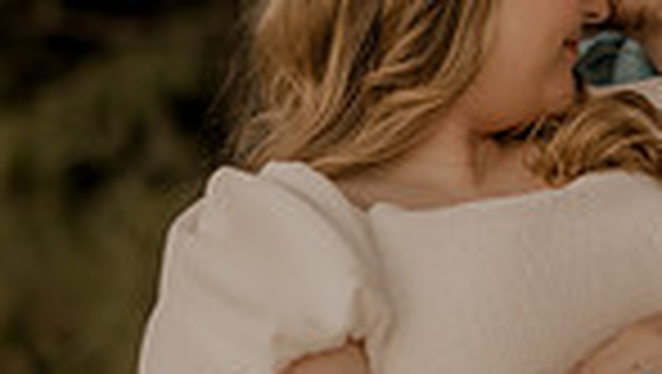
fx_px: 2811
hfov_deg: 13.4
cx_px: 547
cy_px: -104
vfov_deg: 7.5
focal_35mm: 160
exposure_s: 1/1000
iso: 200
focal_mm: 50
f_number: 1.4
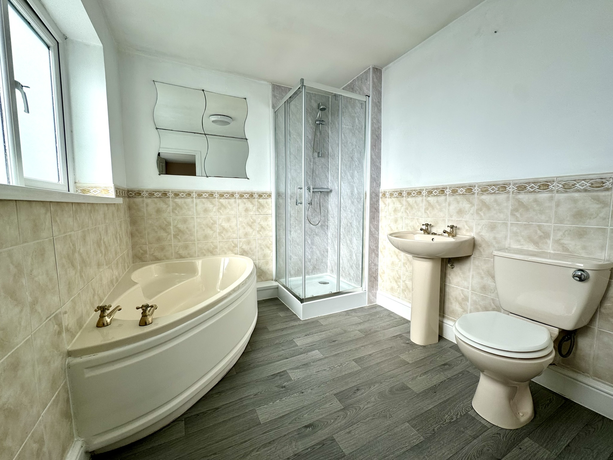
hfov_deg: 102.1
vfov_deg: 85.7
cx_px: 306
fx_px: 248
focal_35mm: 14
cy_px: 230
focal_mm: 2.22
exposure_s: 1/720
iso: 50
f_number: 2.2
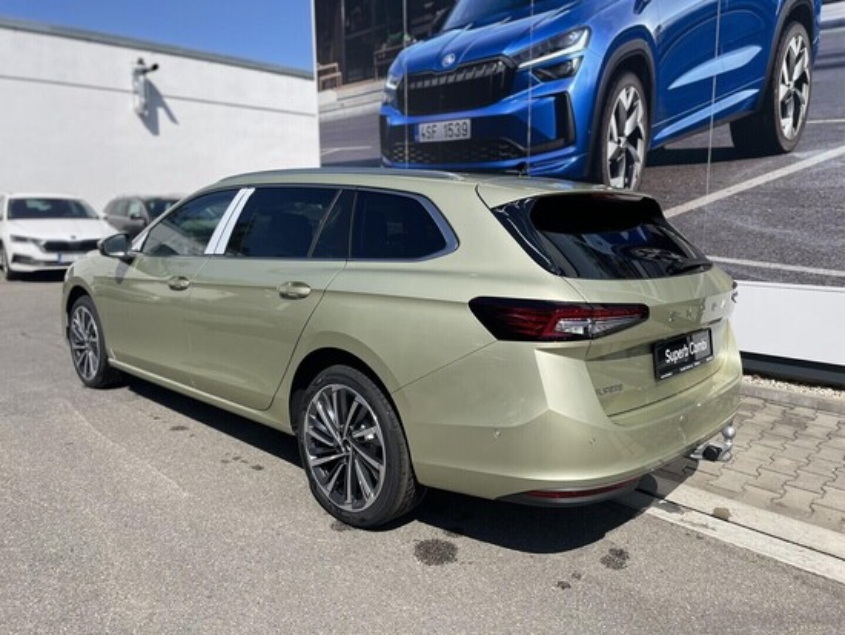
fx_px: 635
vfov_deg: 53.1
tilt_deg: -9.0
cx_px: 422
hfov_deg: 67.3
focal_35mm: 26
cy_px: 318
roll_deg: +0.2
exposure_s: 1/5291
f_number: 1.6
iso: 50
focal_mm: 4.2
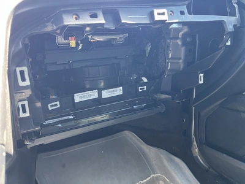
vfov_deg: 53.1
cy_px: 92
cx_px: 122
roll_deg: -2.4
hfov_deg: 67.3
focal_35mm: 26
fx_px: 184
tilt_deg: -20.8
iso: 200
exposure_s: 1/60
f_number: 1.6
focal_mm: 5.1
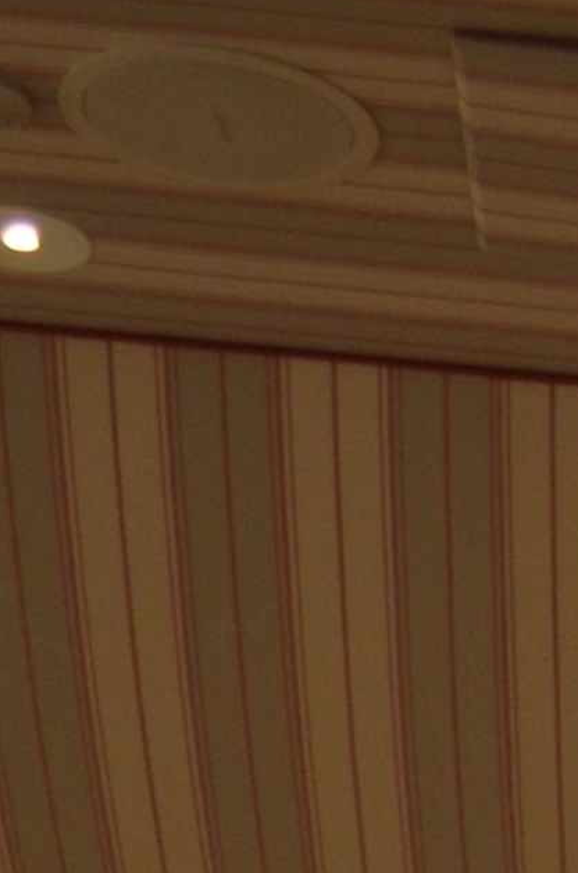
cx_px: 1380
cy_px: 2600
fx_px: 6628
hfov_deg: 4.9
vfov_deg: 6.8
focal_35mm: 274
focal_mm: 30
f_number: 4.5
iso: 500
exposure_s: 1/60
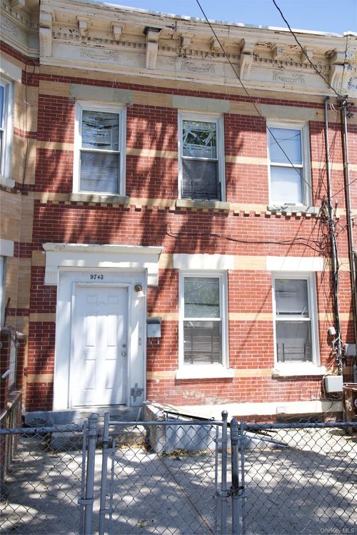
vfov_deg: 60.3
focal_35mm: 31
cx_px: 178
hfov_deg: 42.3
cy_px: 268
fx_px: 461
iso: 100
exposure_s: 1/160
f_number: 5.6
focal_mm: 31
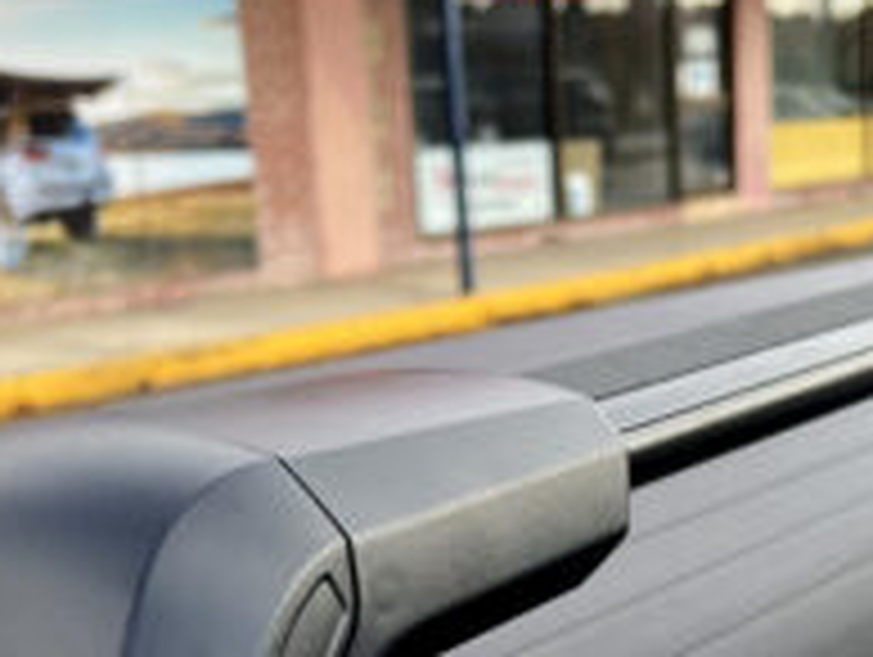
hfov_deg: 28.4
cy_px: 601
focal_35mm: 67
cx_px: 675
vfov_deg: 21.5
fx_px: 1692
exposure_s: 1/808
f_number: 1.5
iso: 50
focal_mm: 5.7
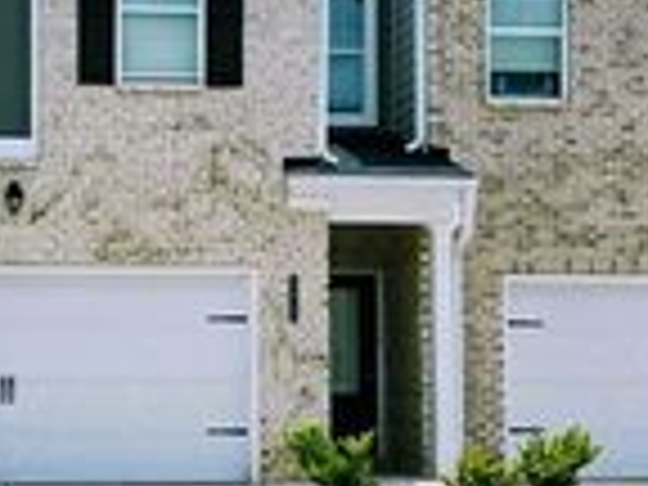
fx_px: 1498
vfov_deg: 18.4
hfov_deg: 24.0
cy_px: 281
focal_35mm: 80
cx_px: 130
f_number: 1.7
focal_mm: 6.3
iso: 64
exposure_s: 1/7944
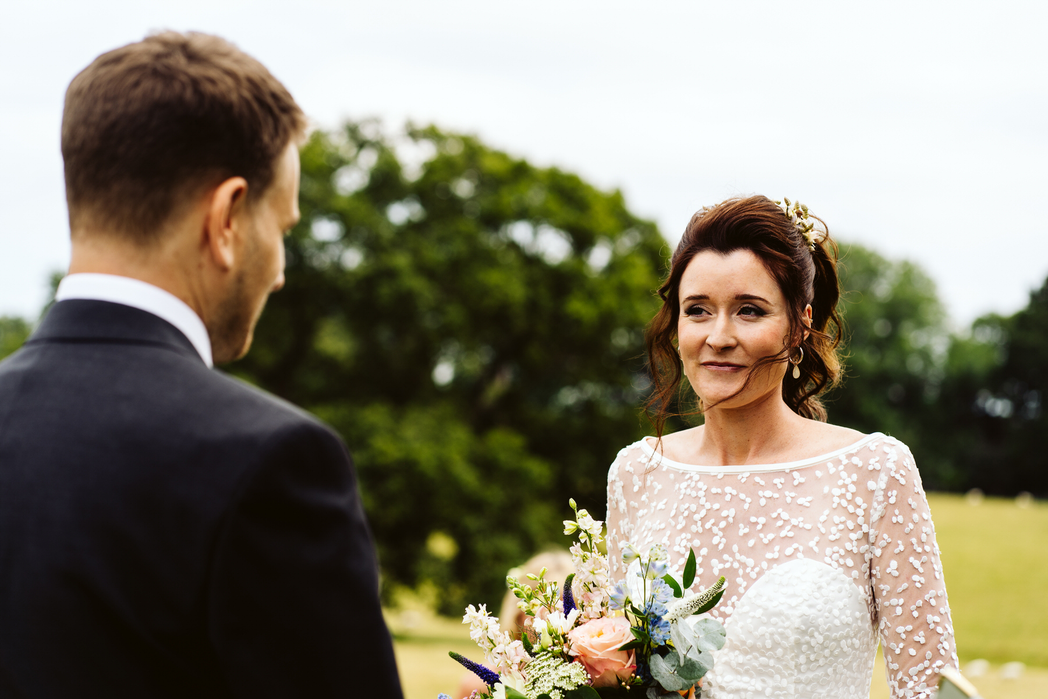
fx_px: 2474
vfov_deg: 16.1
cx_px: 524
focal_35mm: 85
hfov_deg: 23.9
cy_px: 350
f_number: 4
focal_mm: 85
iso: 160
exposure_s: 1/1000
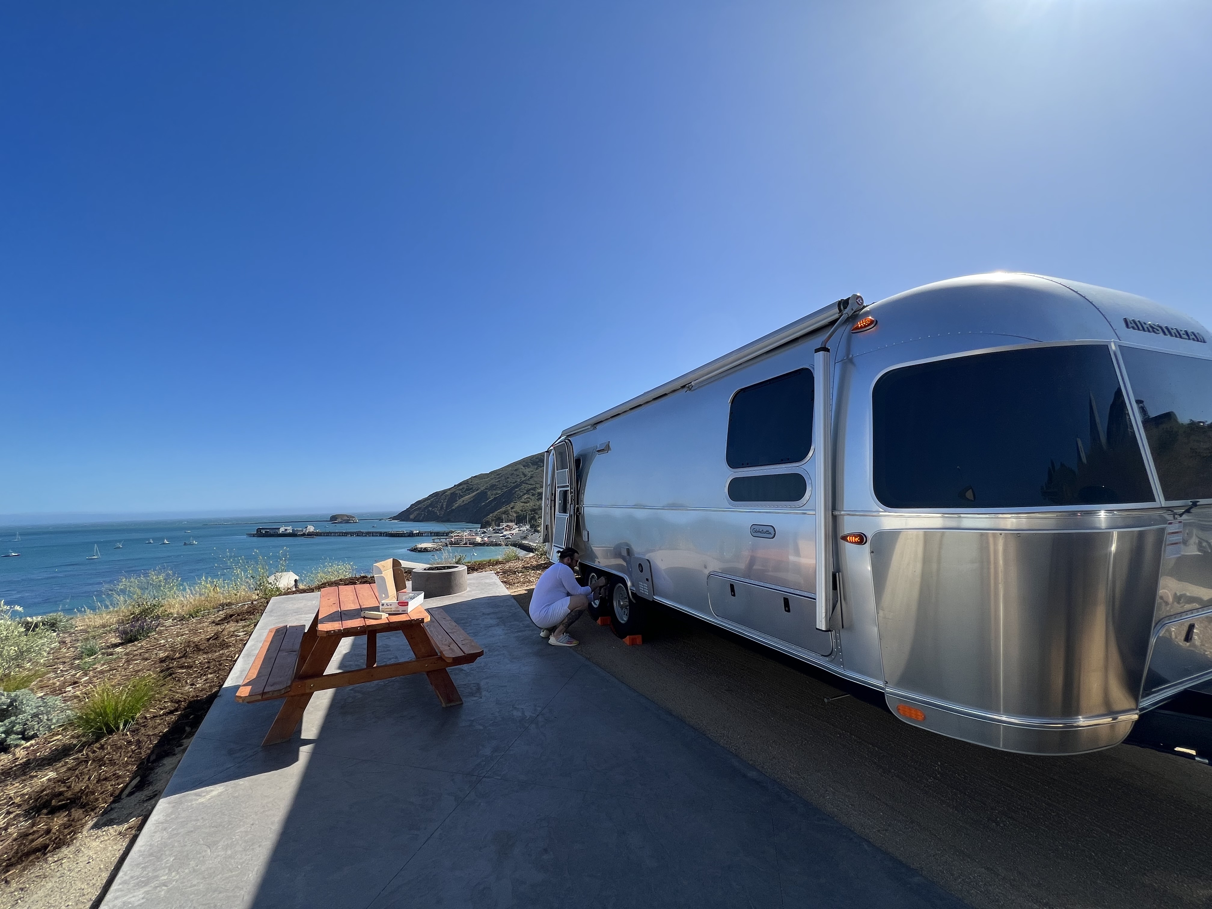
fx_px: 455
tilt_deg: +5.0
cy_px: 454
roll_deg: +2.0
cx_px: 606
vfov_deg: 89.9
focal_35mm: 13
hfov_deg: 106.2
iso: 32
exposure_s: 1/2370
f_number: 1.8
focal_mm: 1.57
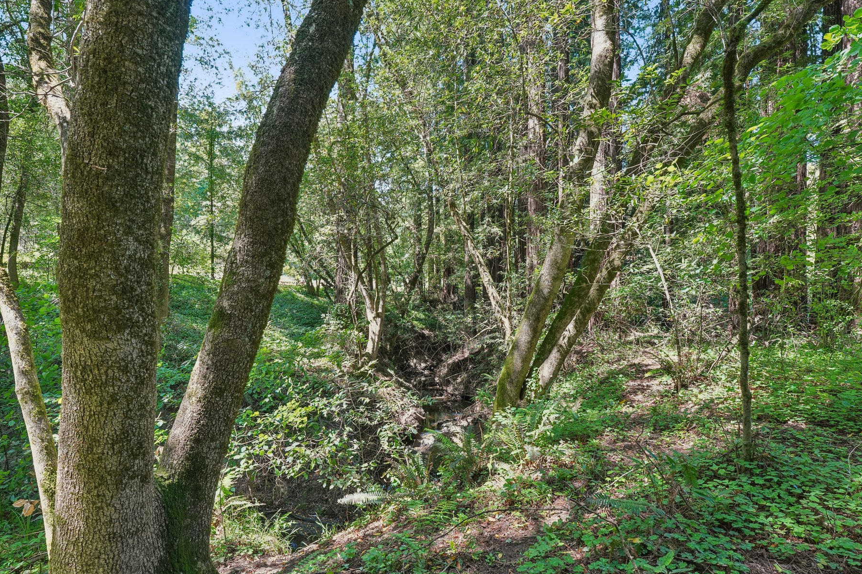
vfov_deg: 73.6
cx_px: 399
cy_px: 306
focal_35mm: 16
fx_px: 383
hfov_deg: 96.6
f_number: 8
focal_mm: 14
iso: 640
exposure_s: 1/25
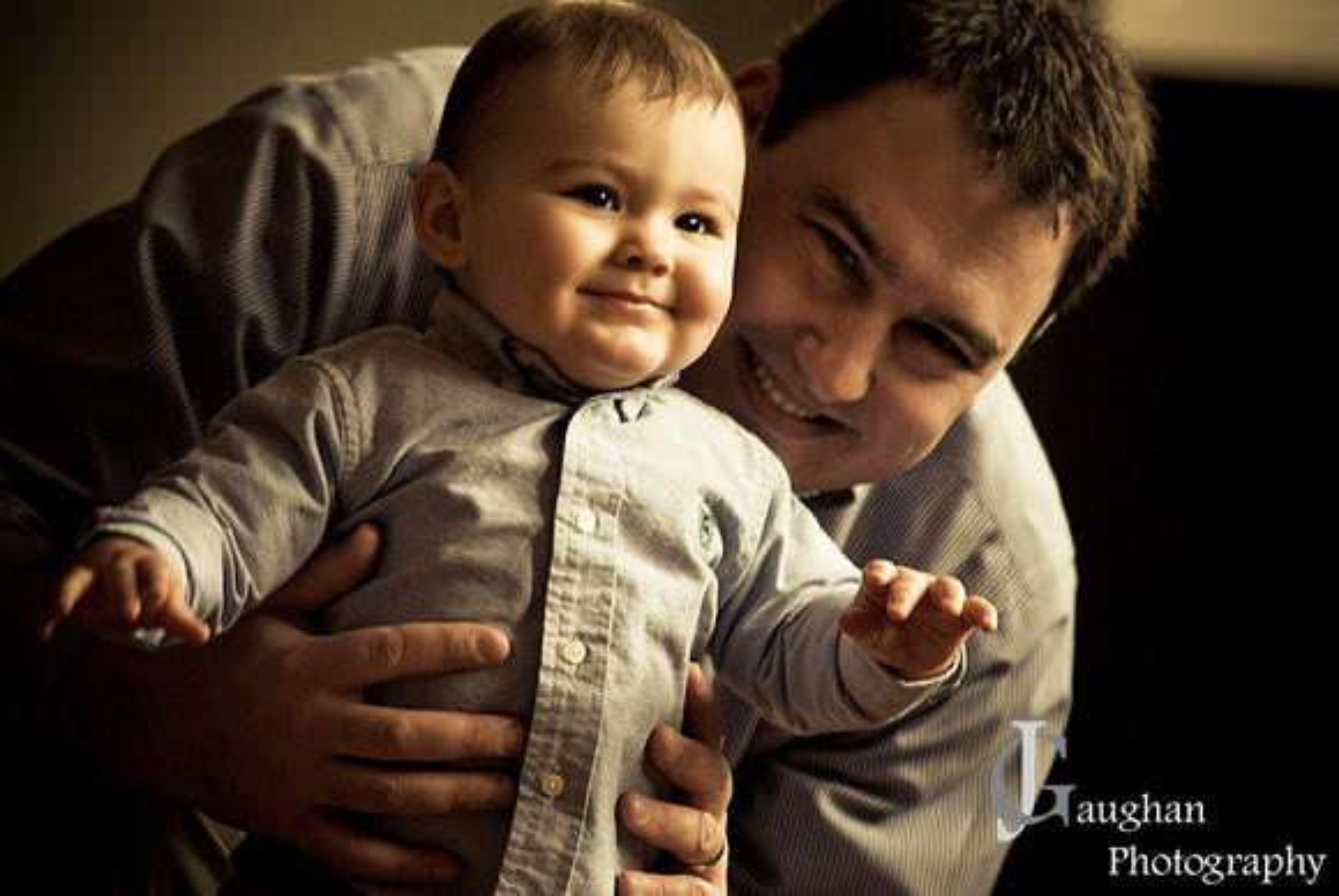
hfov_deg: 8.6
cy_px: 448
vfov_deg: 5.7
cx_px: 670
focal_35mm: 240
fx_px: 8935
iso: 500
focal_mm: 160
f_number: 2.8
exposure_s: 1/160
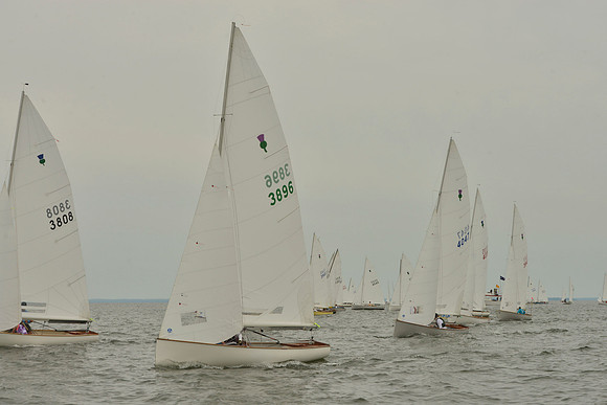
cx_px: 304
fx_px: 1180
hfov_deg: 28.8
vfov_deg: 19.5
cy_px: 202
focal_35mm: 70
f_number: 13
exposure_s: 1/640
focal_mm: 70
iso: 400
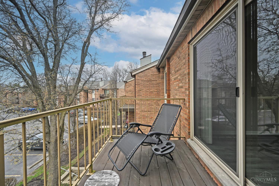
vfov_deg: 81.2
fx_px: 108
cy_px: 93
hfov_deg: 104.3
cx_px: 140
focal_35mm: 14
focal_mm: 14
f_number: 6.3
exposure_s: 1/250
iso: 100
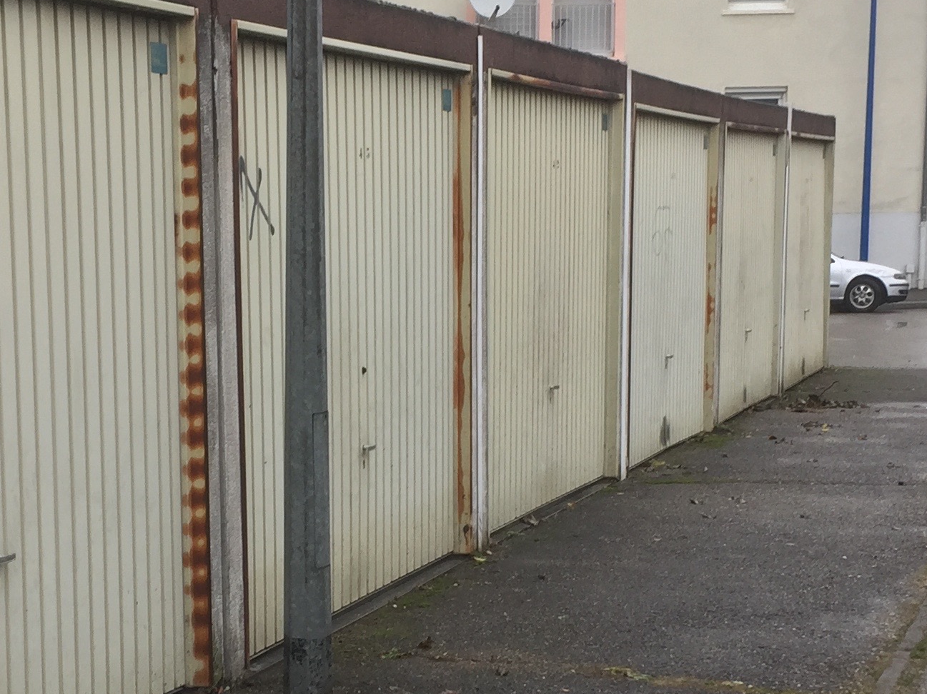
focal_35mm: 73
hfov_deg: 26.6
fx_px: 1954
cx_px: 366
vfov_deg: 20.0
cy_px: 520
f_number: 2.2
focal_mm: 4.15
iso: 32
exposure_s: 1/100
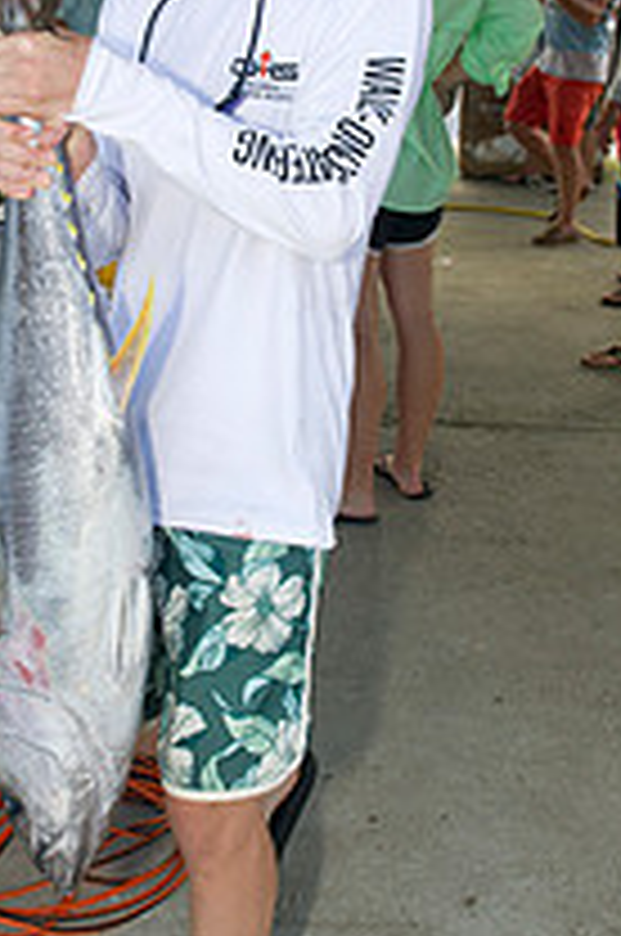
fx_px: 1350
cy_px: 243
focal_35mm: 52
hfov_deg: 25.8
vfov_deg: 37.4
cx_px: 232
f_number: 7.1
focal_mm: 24
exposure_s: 1/250
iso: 320
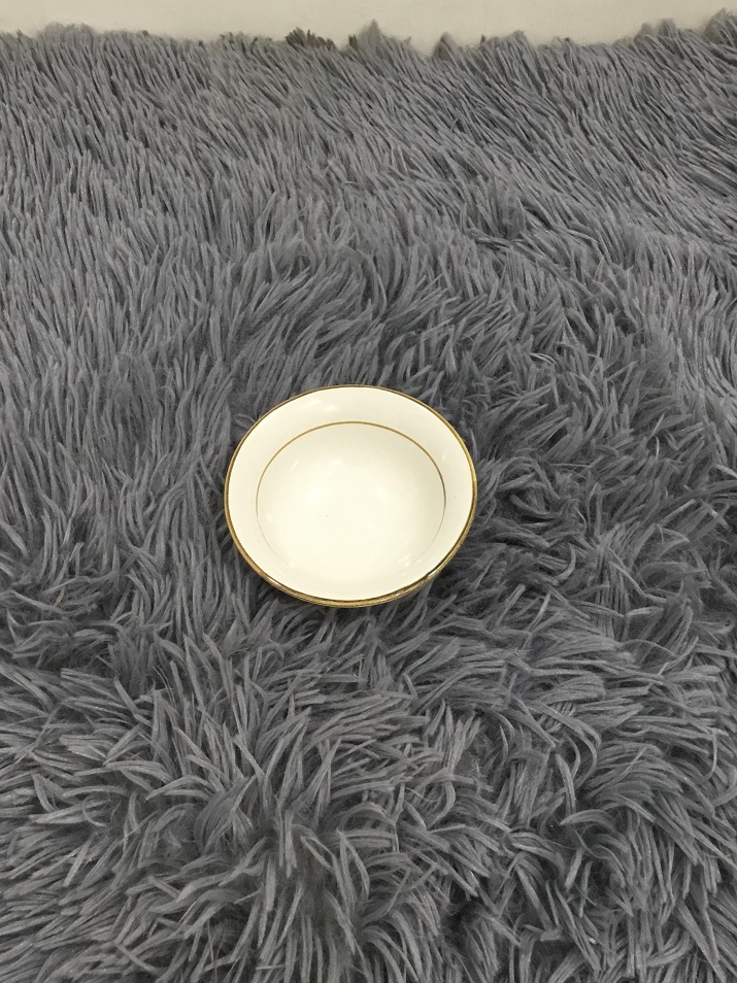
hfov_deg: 36.7
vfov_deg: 47.7
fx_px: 1108
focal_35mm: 39
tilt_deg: -55.1
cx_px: 319
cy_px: 410
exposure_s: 1/33
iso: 100
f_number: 2.4
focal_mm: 3.3
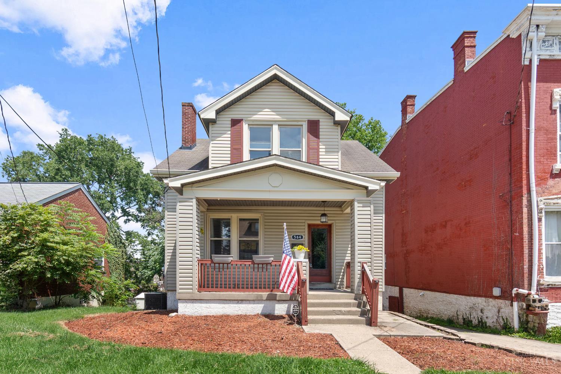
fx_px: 280
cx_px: 280
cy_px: 187
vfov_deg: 67.4
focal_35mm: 18
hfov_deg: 90.0
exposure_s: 1/80
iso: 250
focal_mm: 12
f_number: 9
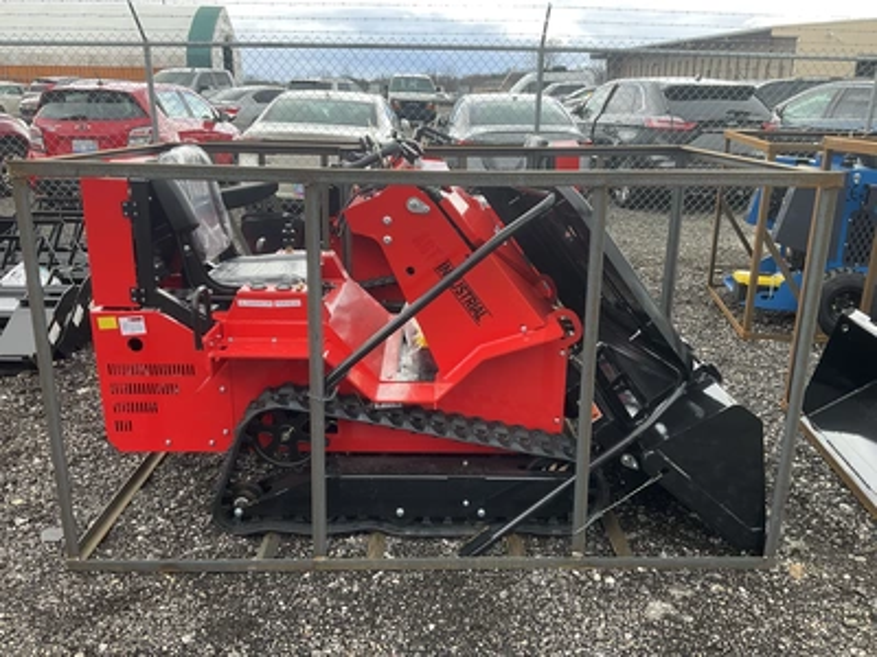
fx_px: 735
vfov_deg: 48.2
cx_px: 438
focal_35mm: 29
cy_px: 328
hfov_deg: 61.7
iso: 25
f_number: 1.8
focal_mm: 3
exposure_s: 1/215
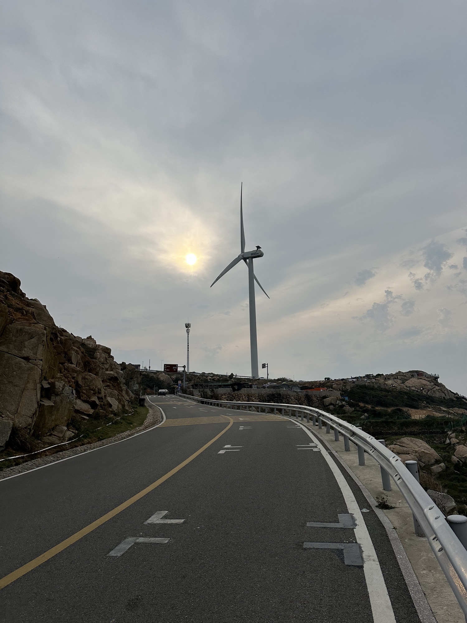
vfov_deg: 71.6
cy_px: 312
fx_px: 432
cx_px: 234
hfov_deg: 56.8
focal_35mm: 24
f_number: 1.78
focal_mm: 6.86
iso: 80
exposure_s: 1/8929
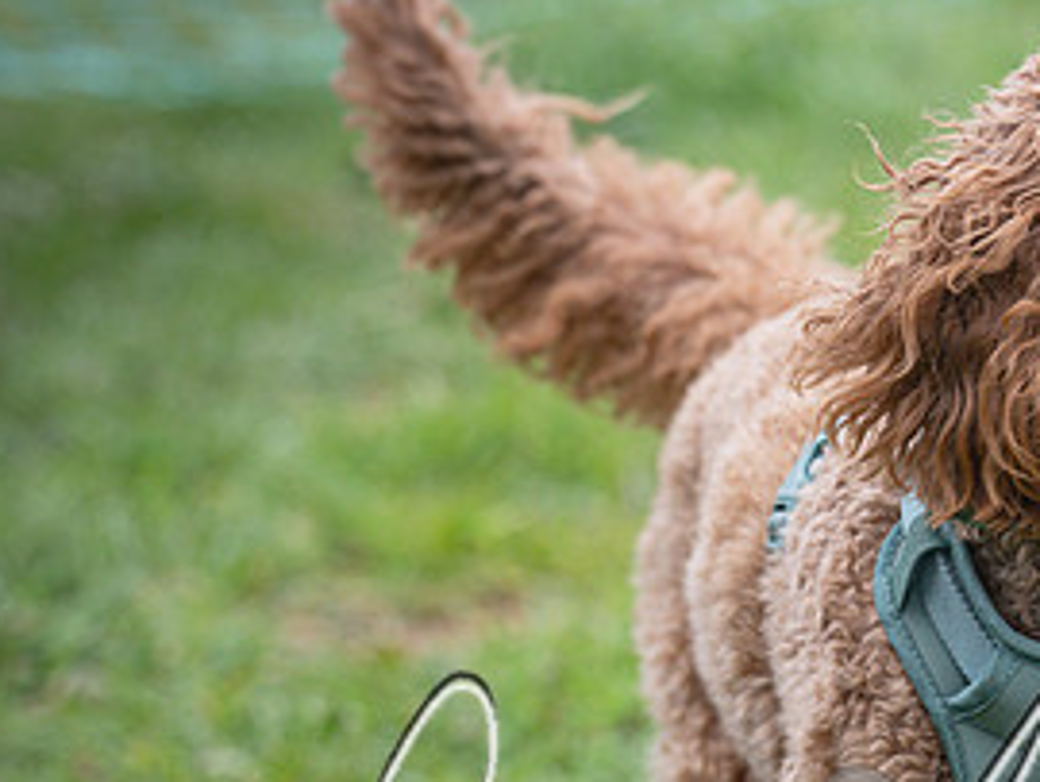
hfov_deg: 6.2
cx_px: 1037
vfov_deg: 4.7
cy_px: 574
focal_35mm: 318
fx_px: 9562
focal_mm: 115
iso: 400
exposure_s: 1/1250
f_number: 4
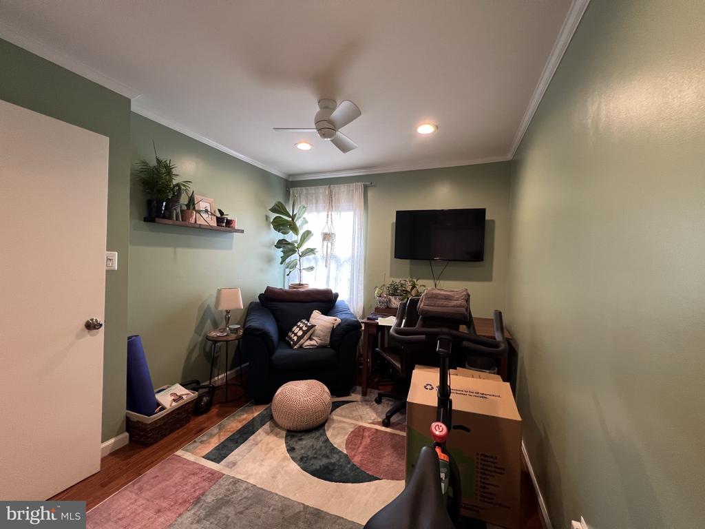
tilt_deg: -1.3
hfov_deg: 106.2
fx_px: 265
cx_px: 352
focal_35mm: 13
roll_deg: -1.5
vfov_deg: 89.9
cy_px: 264
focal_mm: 1.57
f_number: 1.8
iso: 160
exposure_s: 1/60
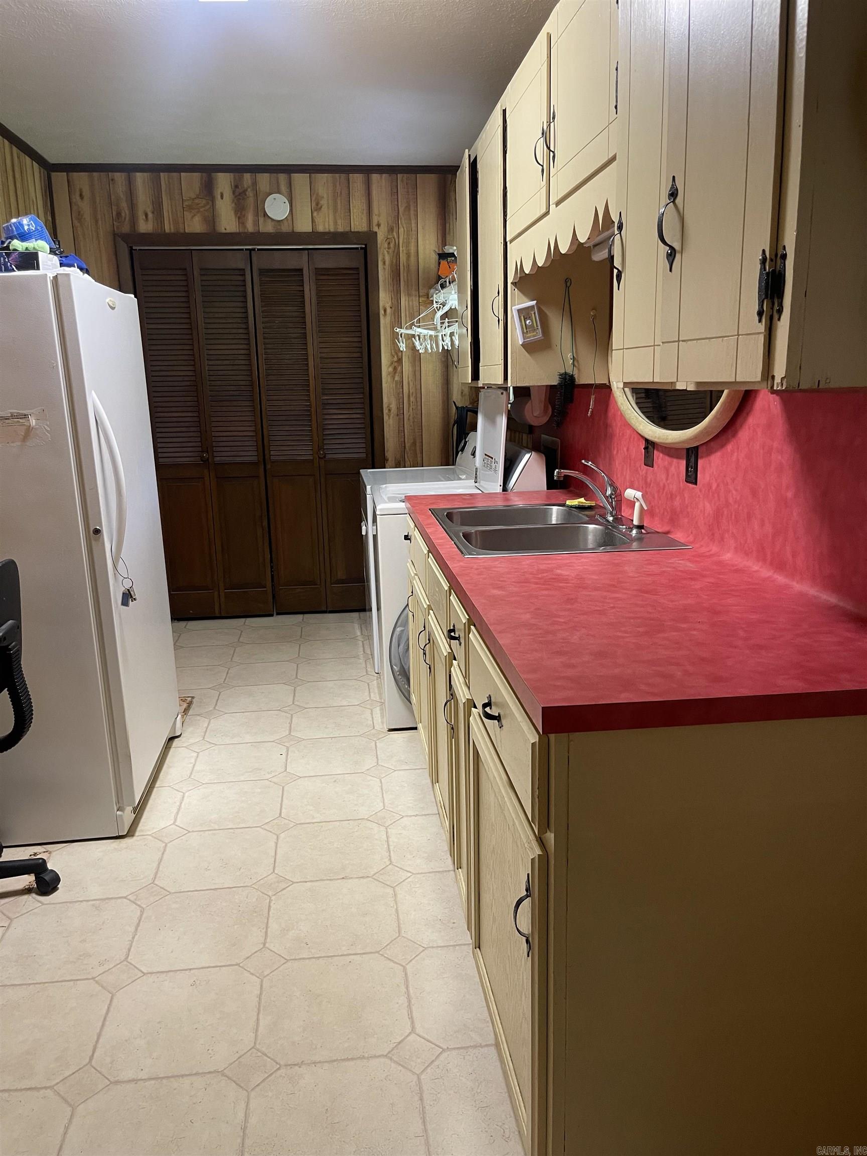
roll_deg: +2.1
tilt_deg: -13.6
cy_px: 578
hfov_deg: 54.9
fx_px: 835
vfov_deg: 69.4
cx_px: 434
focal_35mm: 25
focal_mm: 5.1
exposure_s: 1/60
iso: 200
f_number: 1.6
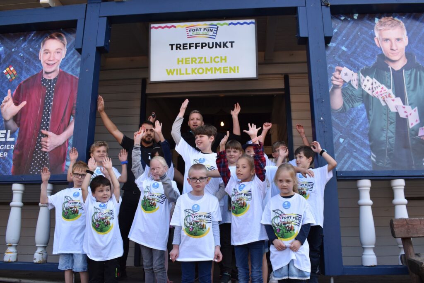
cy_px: 142
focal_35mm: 30
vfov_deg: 43.6
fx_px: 353
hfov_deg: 61.9
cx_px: 212
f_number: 7.1
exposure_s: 1/200
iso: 400
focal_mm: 20
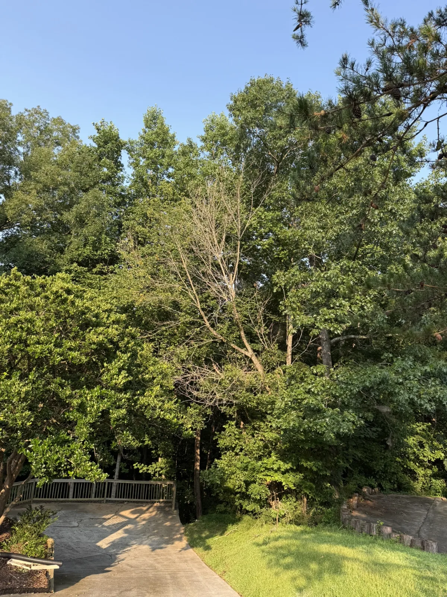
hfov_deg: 56.8
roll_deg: -3.8
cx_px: 224
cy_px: 298
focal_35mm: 24
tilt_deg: +11.0
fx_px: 413
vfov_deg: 71.6
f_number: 1.78
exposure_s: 1/920
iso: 80
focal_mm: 6.76
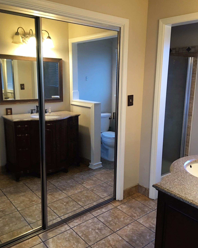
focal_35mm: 31
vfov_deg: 57.2
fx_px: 227
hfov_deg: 47.1
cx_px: 98
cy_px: 118
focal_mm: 4.15
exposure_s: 1/15
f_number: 2.2
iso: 64
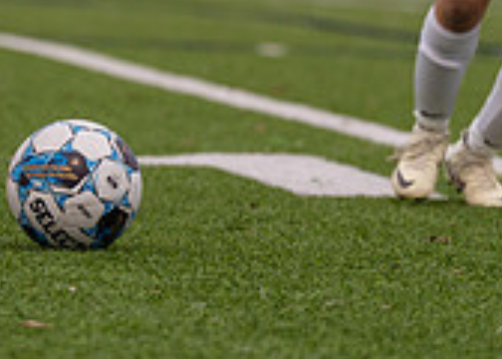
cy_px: -254
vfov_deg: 3.1
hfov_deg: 4.3
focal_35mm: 468
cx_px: -75
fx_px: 6672
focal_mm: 129
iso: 400
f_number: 2.8
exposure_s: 1/1250
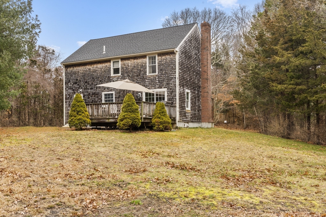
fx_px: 326
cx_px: 163
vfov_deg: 36.9
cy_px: 108
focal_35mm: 36
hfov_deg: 53.1
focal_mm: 36
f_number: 13
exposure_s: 1/40
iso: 320
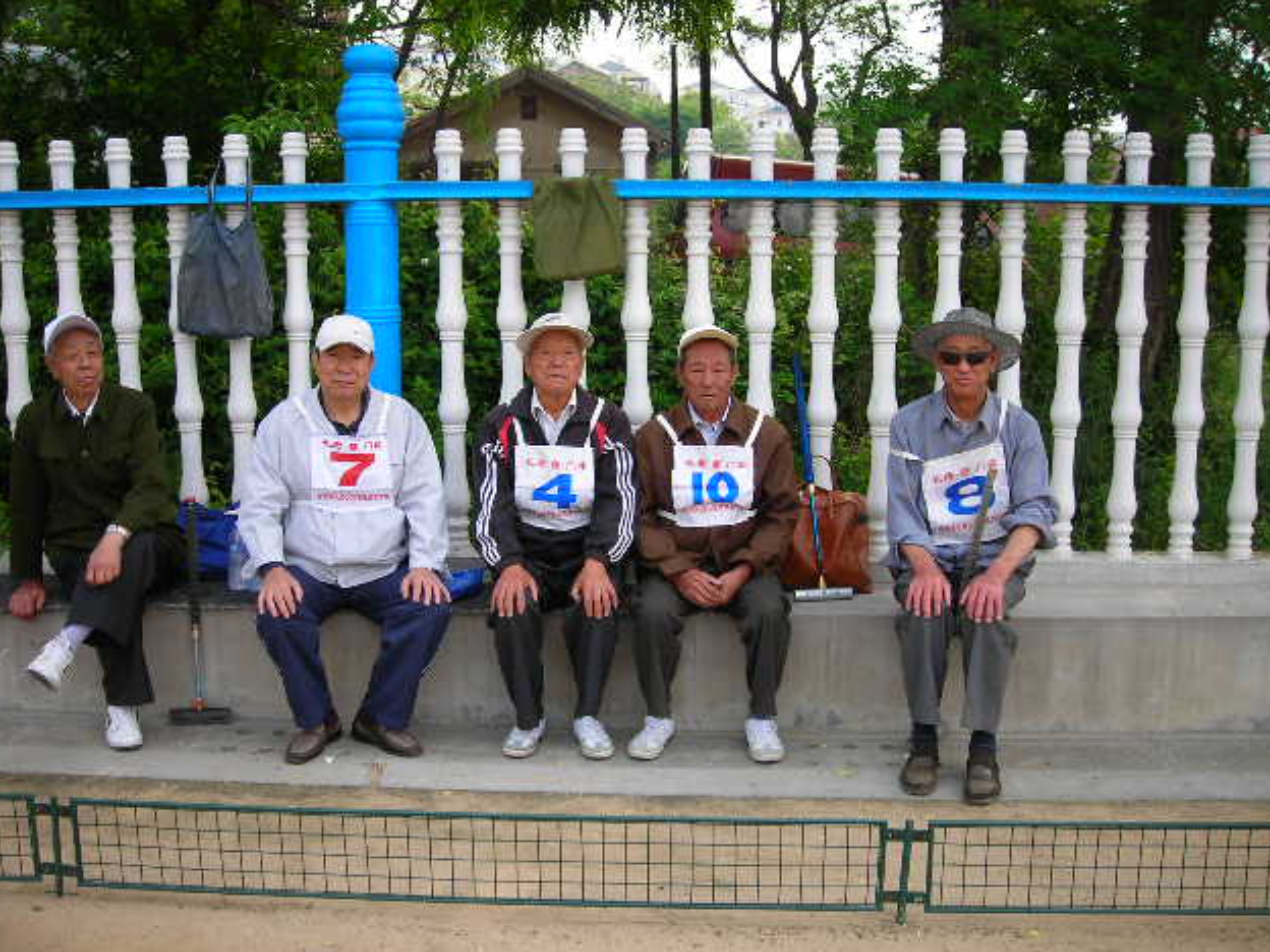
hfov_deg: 47.9
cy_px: 486
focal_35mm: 39
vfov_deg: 36.8
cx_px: 631
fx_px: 1431
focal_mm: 6.3
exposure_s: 1/153
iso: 50
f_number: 3.2
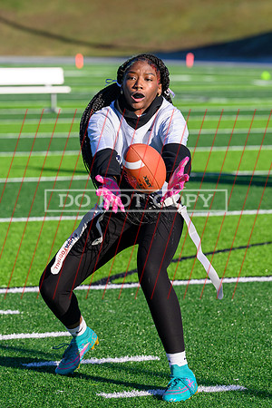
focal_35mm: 192
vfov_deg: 10.7
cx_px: 118
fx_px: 2180
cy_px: 156
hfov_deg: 7.1
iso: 140
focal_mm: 104
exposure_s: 1/1250
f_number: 3.5
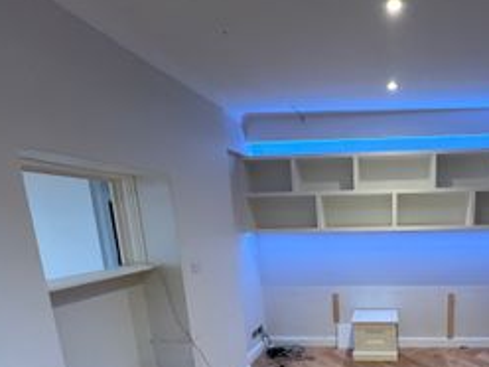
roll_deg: +0.6
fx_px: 297
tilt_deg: -11.1
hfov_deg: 73.1
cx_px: 371
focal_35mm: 21
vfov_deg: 59.5
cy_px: 282
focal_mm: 1.57
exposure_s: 1/50
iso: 125
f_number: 1.8
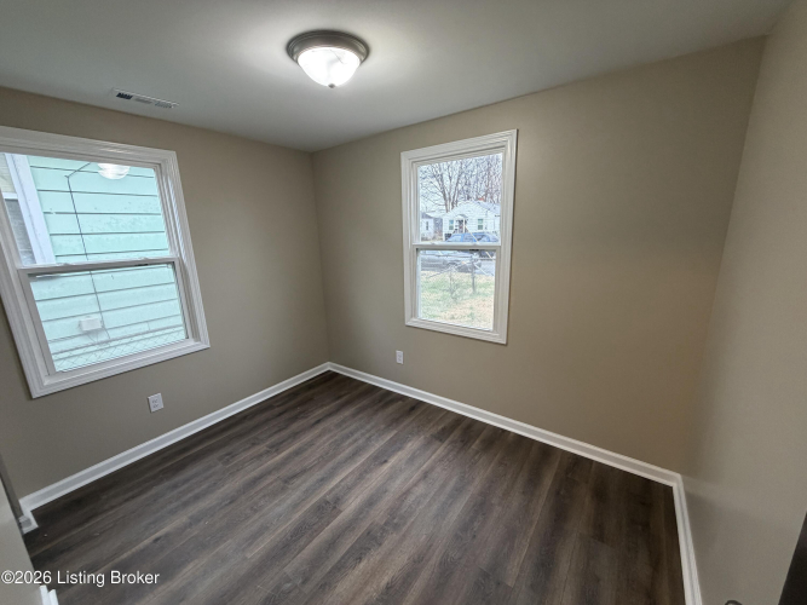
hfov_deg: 102.1
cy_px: 302
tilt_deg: -12.7
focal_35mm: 14
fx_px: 326
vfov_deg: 85.7
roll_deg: +2.5
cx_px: 404
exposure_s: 1/120
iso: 320
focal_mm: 2.22
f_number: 2.2
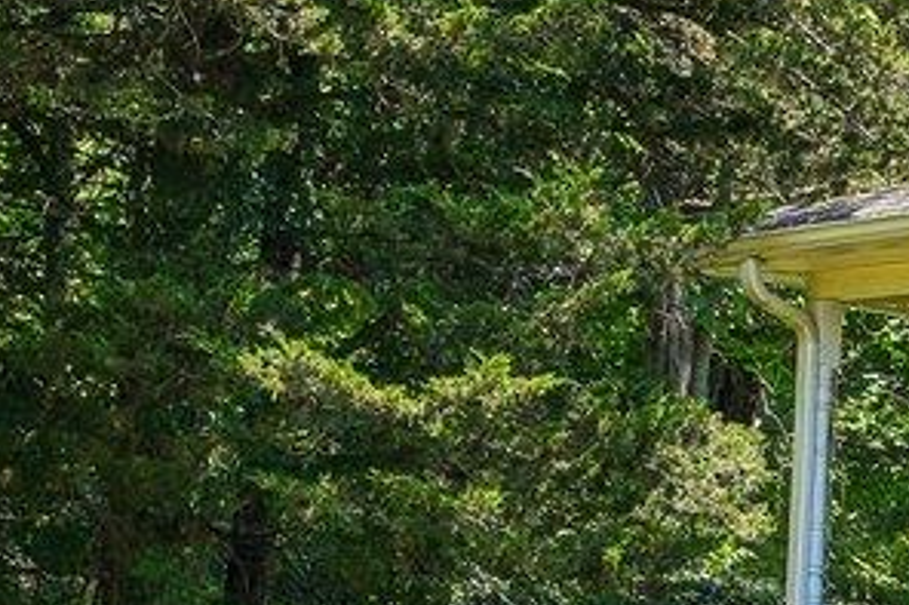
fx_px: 6107
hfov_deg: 7.4
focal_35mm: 242
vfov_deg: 5.7
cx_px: 2810
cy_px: -14
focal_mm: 35
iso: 100
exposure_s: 1/100
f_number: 8
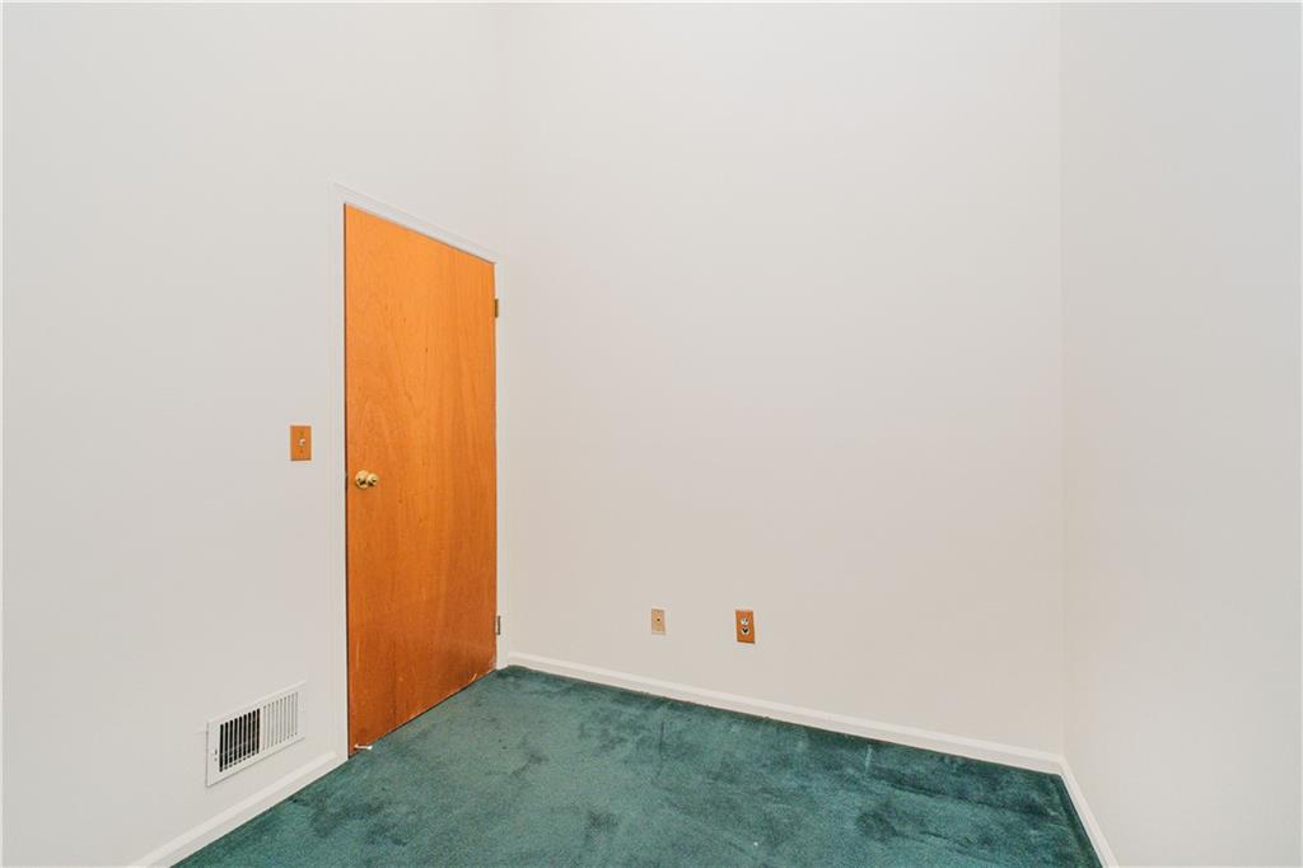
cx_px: 652
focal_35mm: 15
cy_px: 434
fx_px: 543
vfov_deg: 77.3
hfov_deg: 100.4
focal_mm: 10
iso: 800
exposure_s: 1/60
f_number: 8
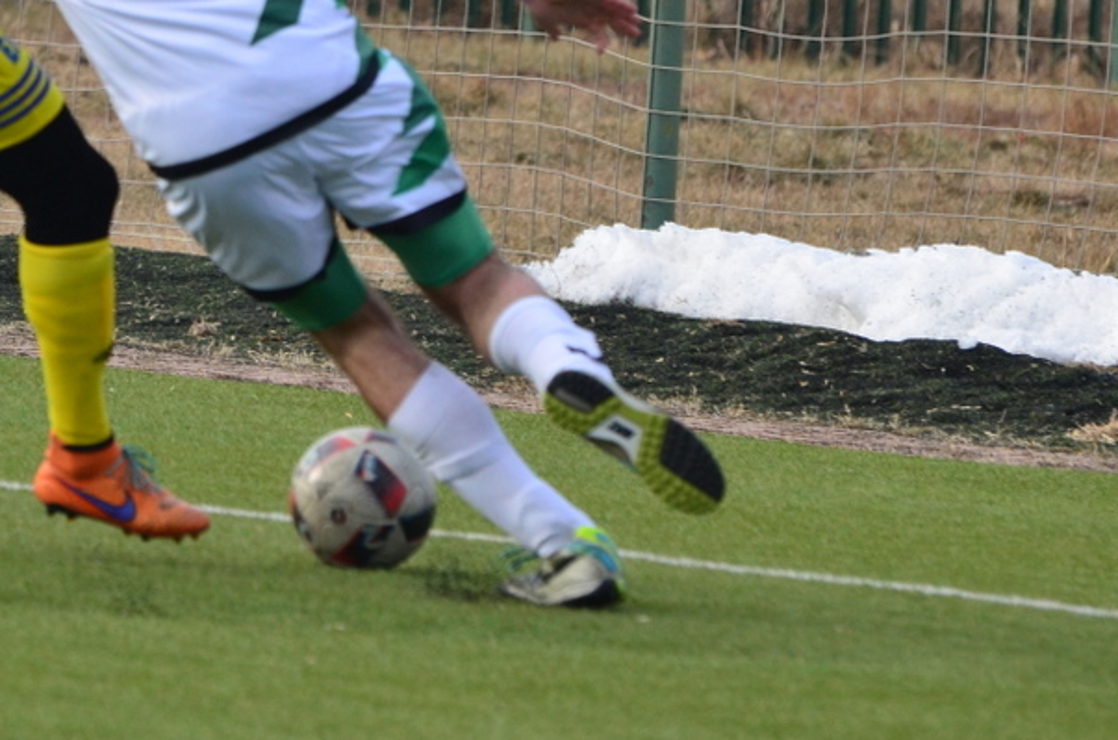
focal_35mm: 597
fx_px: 18496
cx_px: 215
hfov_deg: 3.5
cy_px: 108
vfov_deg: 2.3
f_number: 5.6
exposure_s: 1/2000
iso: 800
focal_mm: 200
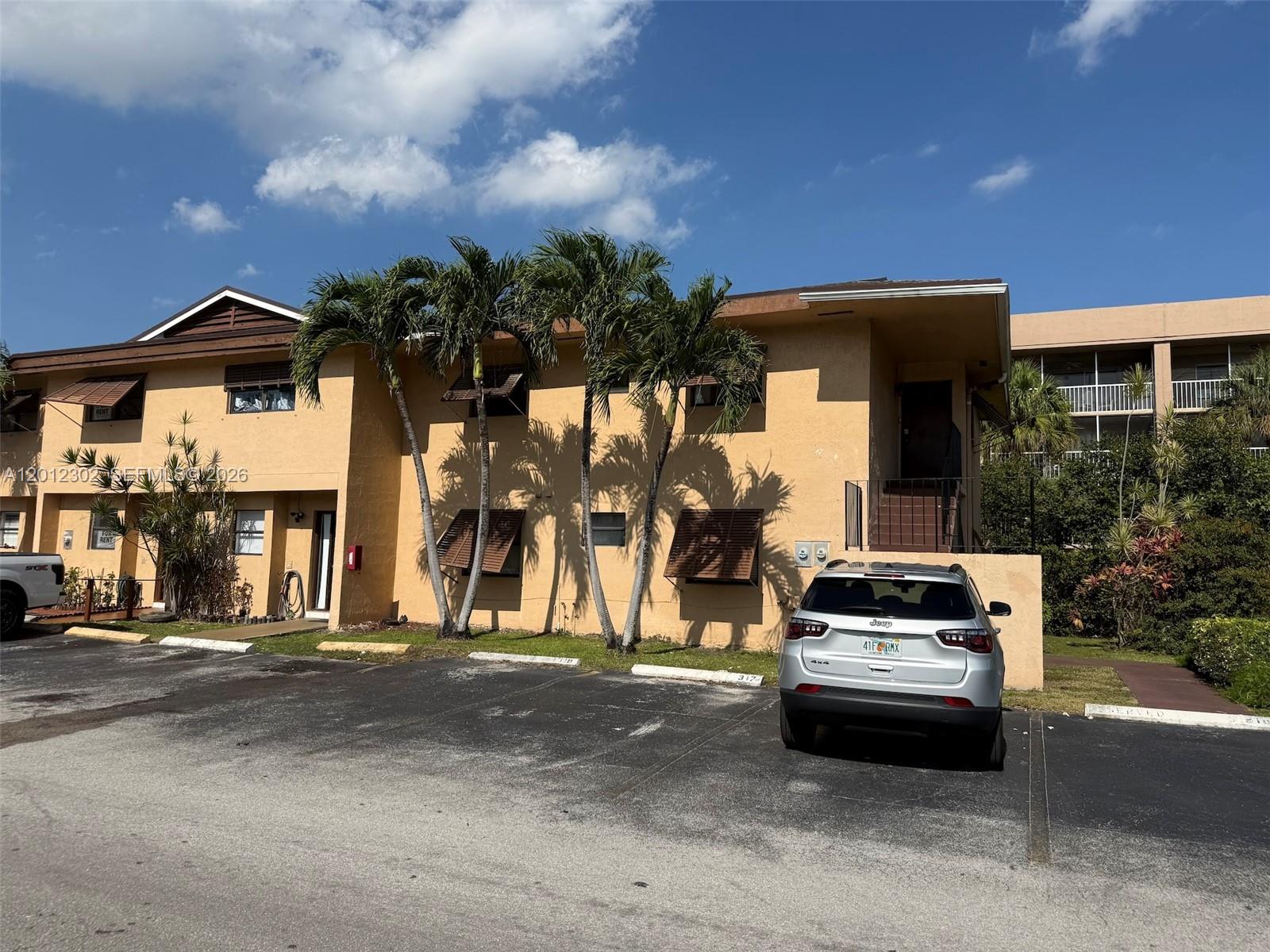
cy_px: 476
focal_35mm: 24
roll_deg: -1.9
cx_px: 635
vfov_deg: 56.8
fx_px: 881
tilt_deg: +5.2
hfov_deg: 71.6
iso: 80
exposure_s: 1/6711
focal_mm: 6.76
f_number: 1.78
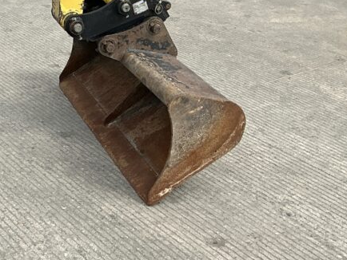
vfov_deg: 22.2
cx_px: 50
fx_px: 662
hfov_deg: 28.5
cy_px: 81
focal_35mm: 66
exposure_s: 1/1377
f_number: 1.8
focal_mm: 3
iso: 25
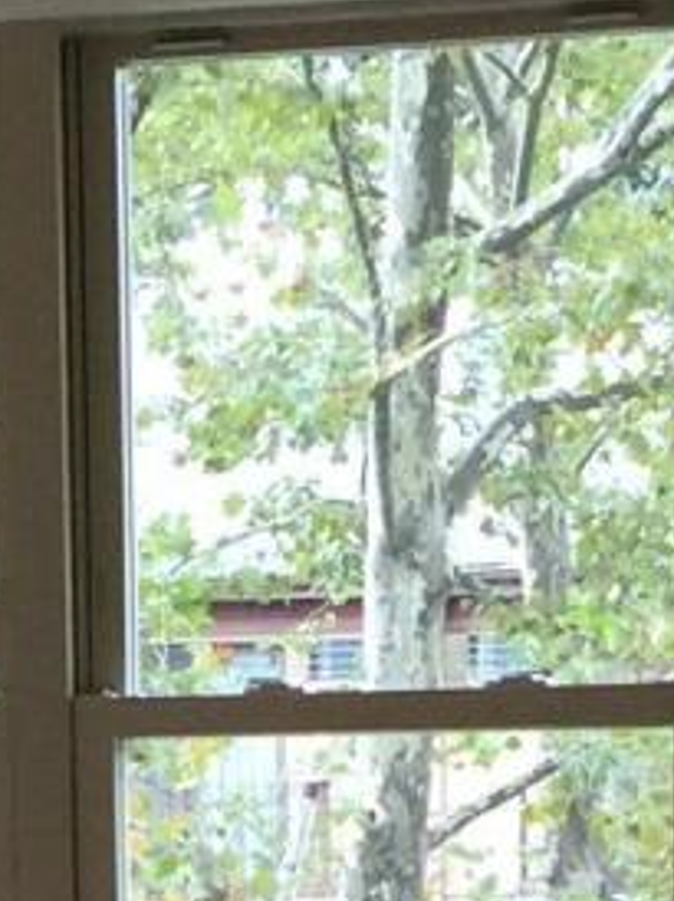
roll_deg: +0.3
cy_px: 1841
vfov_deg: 8.8
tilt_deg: -11.0
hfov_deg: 7.0
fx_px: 5512
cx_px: 237
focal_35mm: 212
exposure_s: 1/40
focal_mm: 4.15
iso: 40
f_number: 2.2
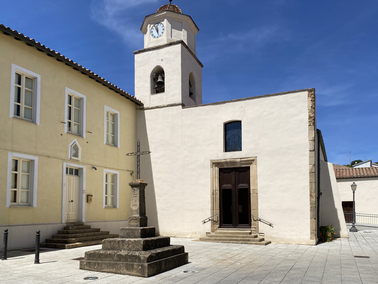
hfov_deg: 67.3
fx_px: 284
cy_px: 142
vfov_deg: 53.1
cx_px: 189
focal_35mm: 26
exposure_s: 1/5747
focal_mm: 4.25
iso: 32
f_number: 1.8
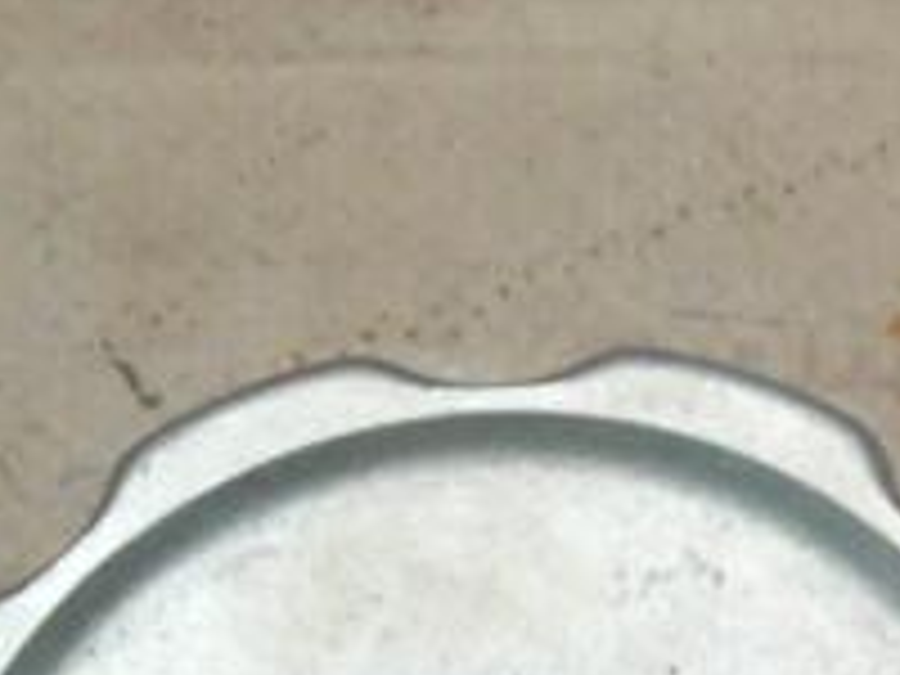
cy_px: 1256
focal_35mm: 120
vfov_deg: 11.4
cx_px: 1282
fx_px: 3120
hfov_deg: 15.4
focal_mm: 5.3
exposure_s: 1/30
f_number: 3.8
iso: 250
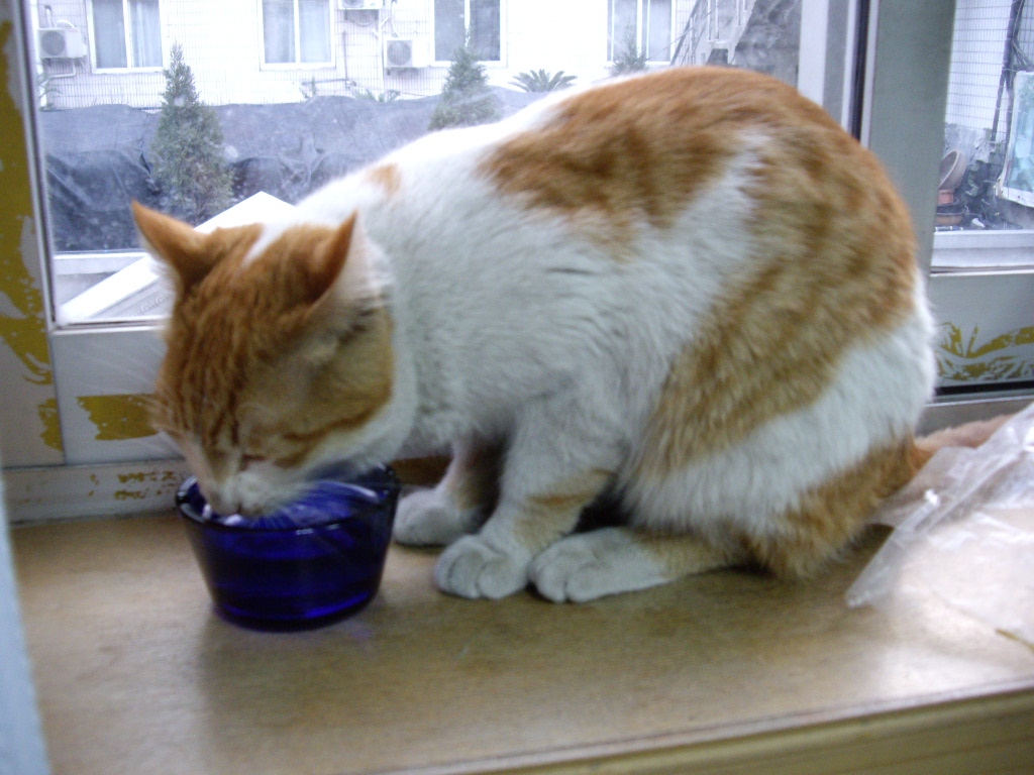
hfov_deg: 49.0
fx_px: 1135
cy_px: 388
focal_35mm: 38
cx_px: 517
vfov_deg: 37.7
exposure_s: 1/30
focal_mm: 7.9
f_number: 2.8
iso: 400
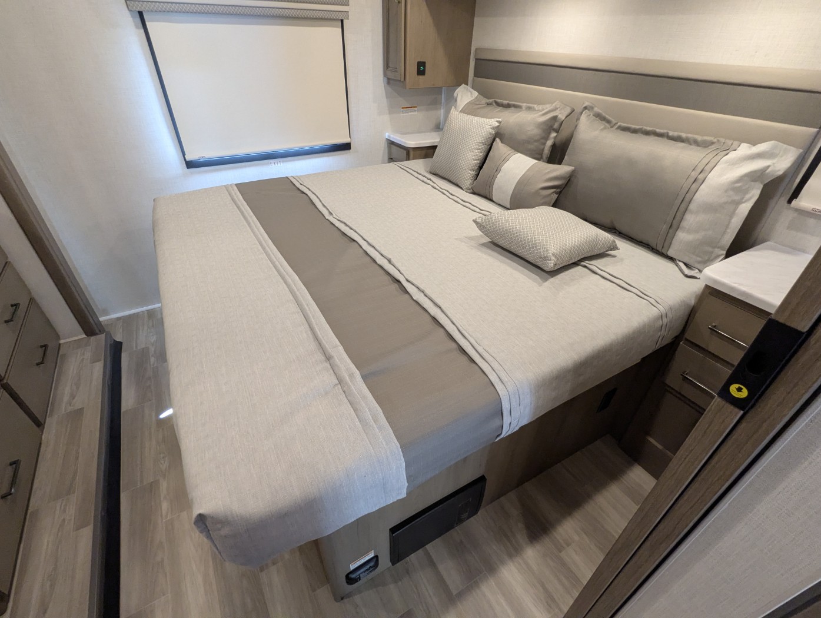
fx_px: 380
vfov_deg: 78.2
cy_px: 309
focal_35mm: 16
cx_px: 410
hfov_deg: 94.4
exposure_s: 1/80.6
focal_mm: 2.35
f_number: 2.2
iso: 376
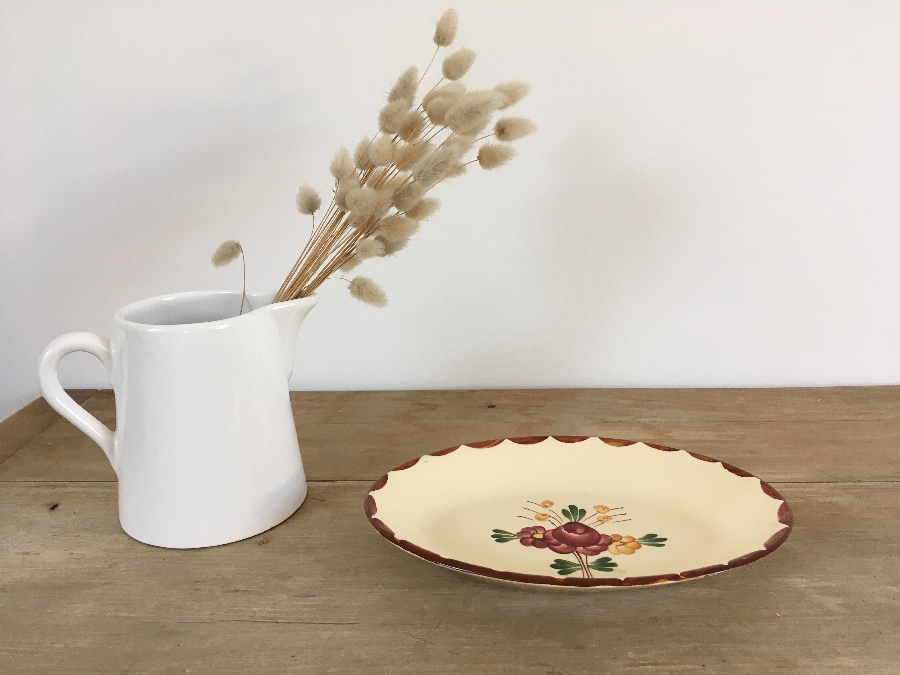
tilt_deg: -14.1
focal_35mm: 29
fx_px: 754
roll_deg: +0.3
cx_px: 450
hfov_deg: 61.7
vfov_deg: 48.2
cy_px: 338
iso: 40
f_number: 2.2
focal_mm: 4.15
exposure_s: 1/33
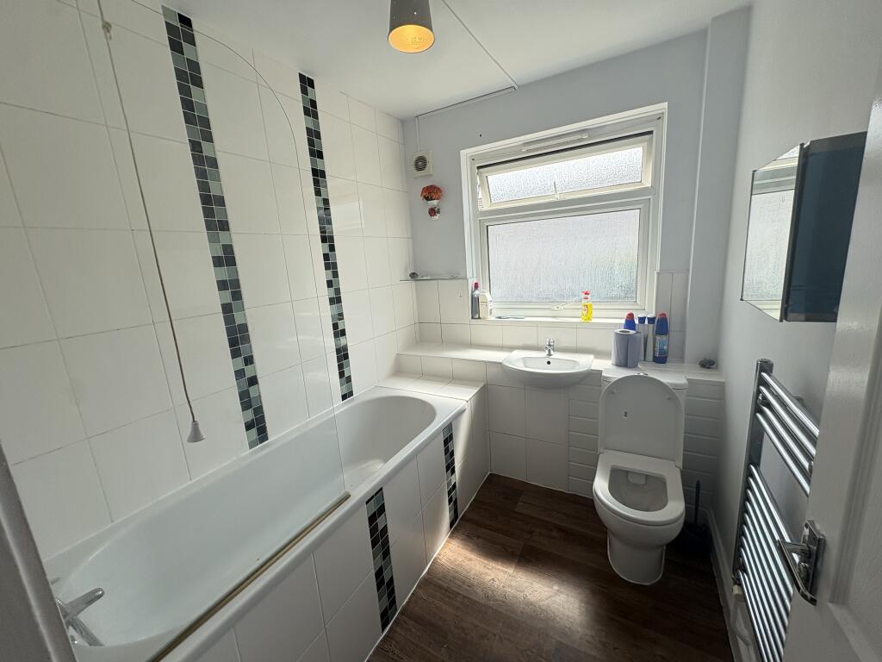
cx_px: 441
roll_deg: +4.7
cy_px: 331
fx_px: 357
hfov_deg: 102.1
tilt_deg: -11.4
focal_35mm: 14
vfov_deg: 85.7
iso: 64
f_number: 2.2
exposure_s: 1/397
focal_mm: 2.22
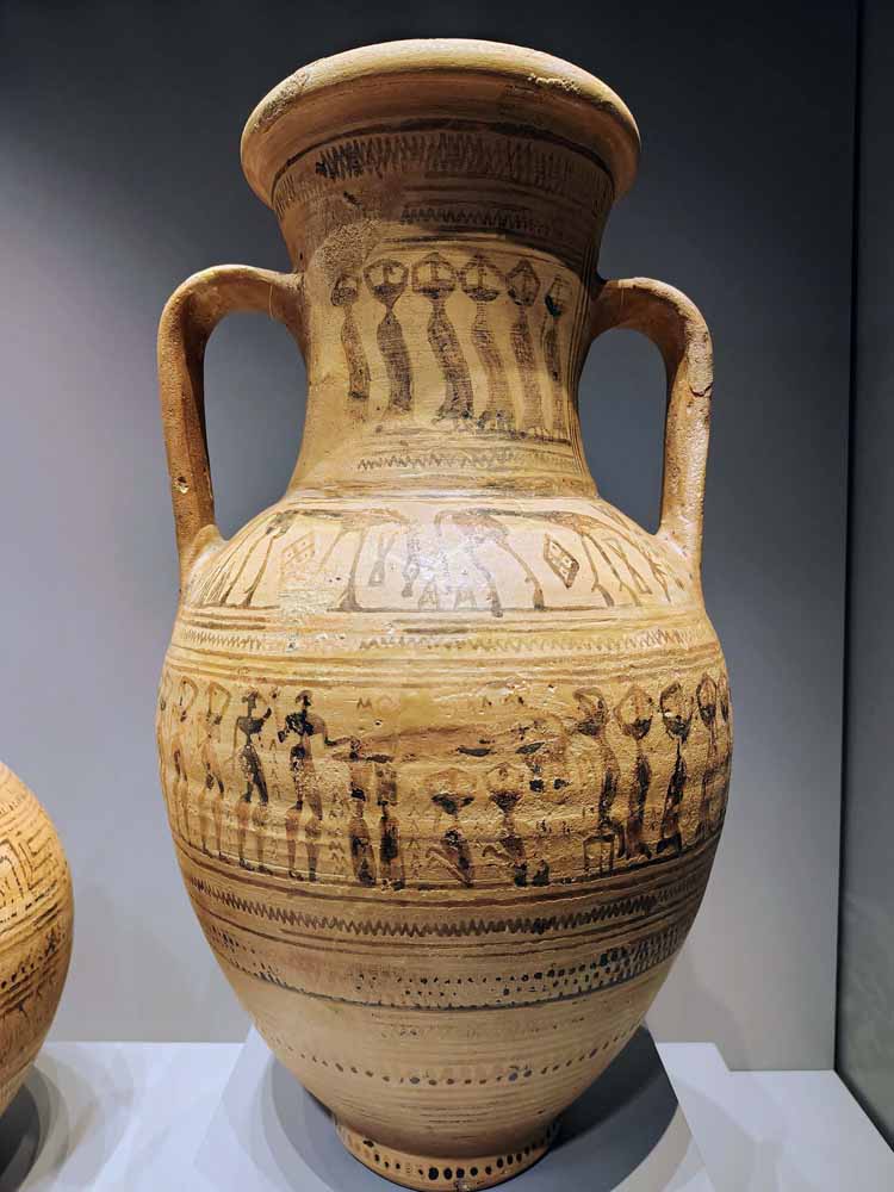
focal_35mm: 24
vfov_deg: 71.6
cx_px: 447
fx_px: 826
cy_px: 596
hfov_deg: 56.8
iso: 752
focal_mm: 5.56
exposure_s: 1/60
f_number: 1.8
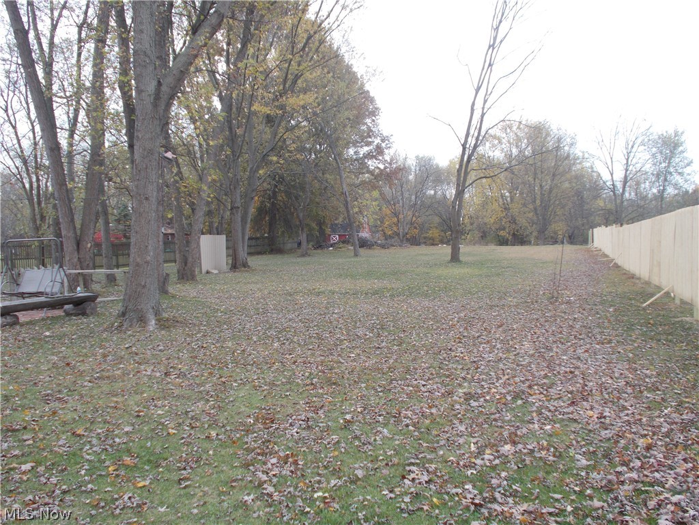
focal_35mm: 34
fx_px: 687
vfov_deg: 41.8
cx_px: 350
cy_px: 262
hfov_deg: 54.0
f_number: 3.6
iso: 80
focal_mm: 6
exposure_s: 1/160
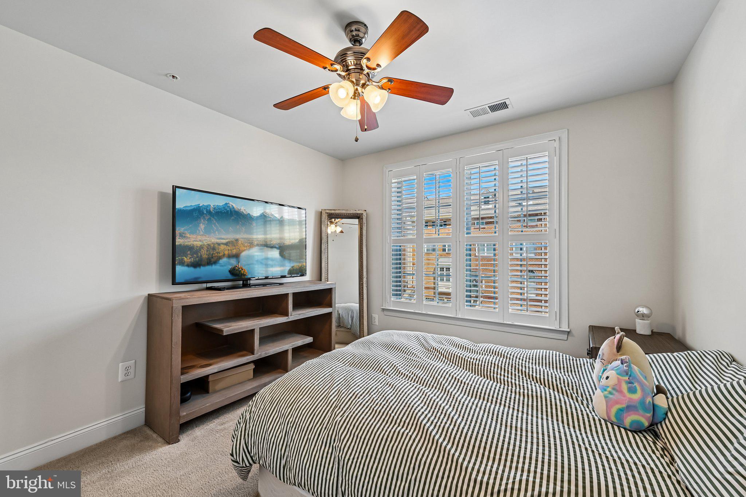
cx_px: 373
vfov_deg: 81.2
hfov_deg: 104.3
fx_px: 290
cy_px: 248
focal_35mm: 14
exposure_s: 1/15
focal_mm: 14
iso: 100
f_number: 8
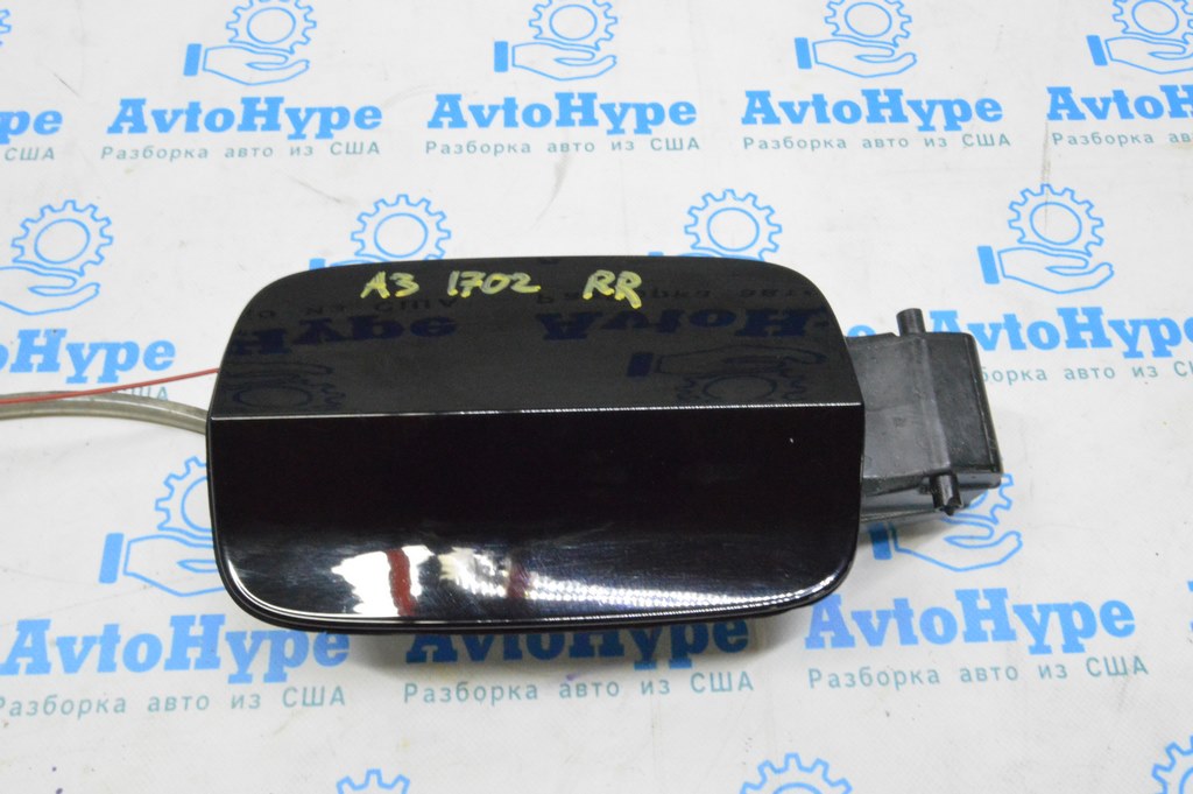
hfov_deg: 57.3
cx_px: 596
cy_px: 397
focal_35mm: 33
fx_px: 1093
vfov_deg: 39.9
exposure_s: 1/15
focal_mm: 22
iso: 6400
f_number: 20
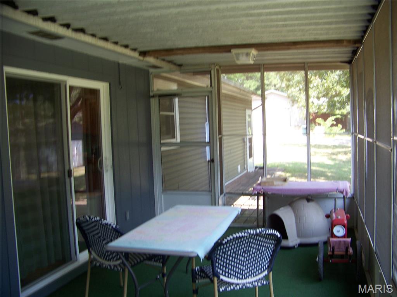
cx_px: 198
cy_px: 148
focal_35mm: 36
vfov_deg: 39.7
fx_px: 413
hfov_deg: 51.4
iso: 64
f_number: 2.8
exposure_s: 1/30
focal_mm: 5.85
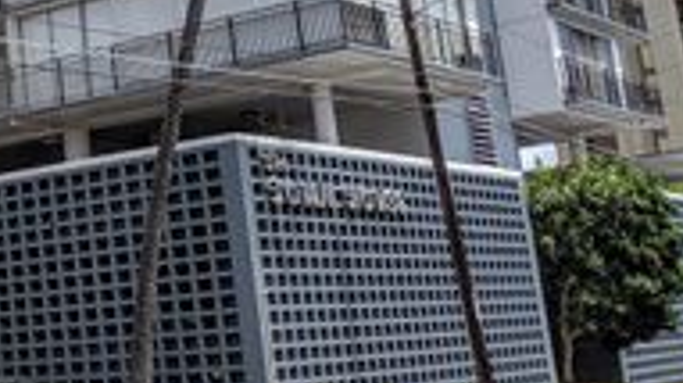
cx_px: -39
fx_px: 1393
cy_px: 23
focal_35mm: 77
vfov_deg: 15.4
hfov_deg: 25.8
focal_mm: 4.44
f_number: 1.8
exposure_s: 1/3356
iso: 60
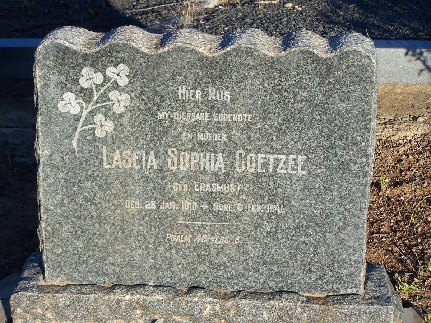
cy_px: 162
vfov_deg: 14.1
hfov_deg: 18.7
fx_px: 1307
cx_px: 216
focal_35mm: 105
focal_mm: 17.5
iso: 80
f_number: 3.2
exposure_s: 1/750
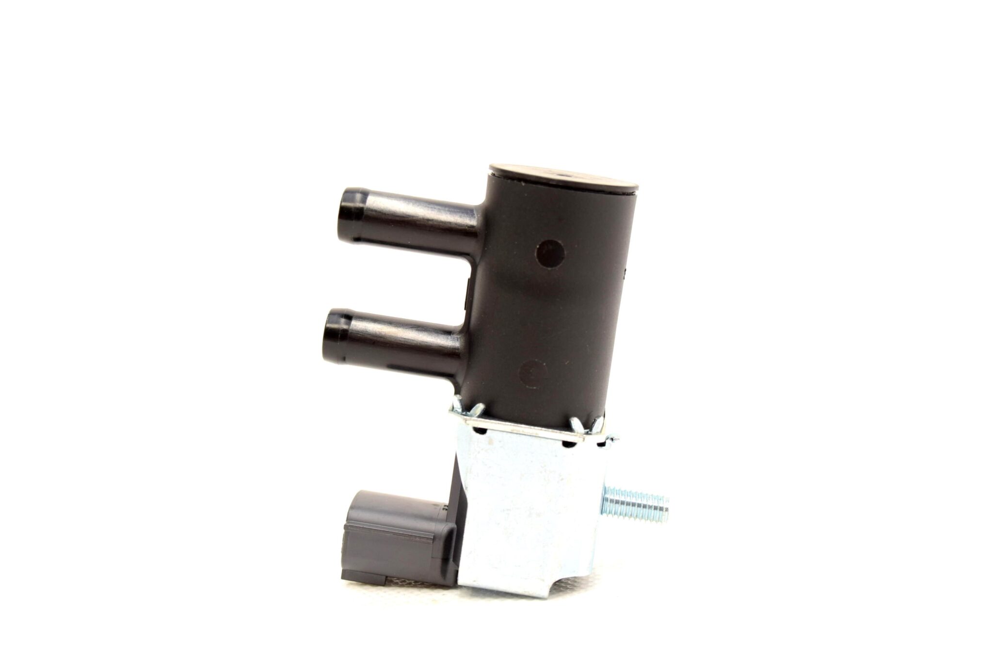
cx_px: 497
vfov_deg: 23.8
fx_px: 1575
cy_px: 332
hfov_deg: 35.0
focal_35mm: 57
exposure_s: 1/125
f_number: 5.6
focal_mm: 38
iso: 400
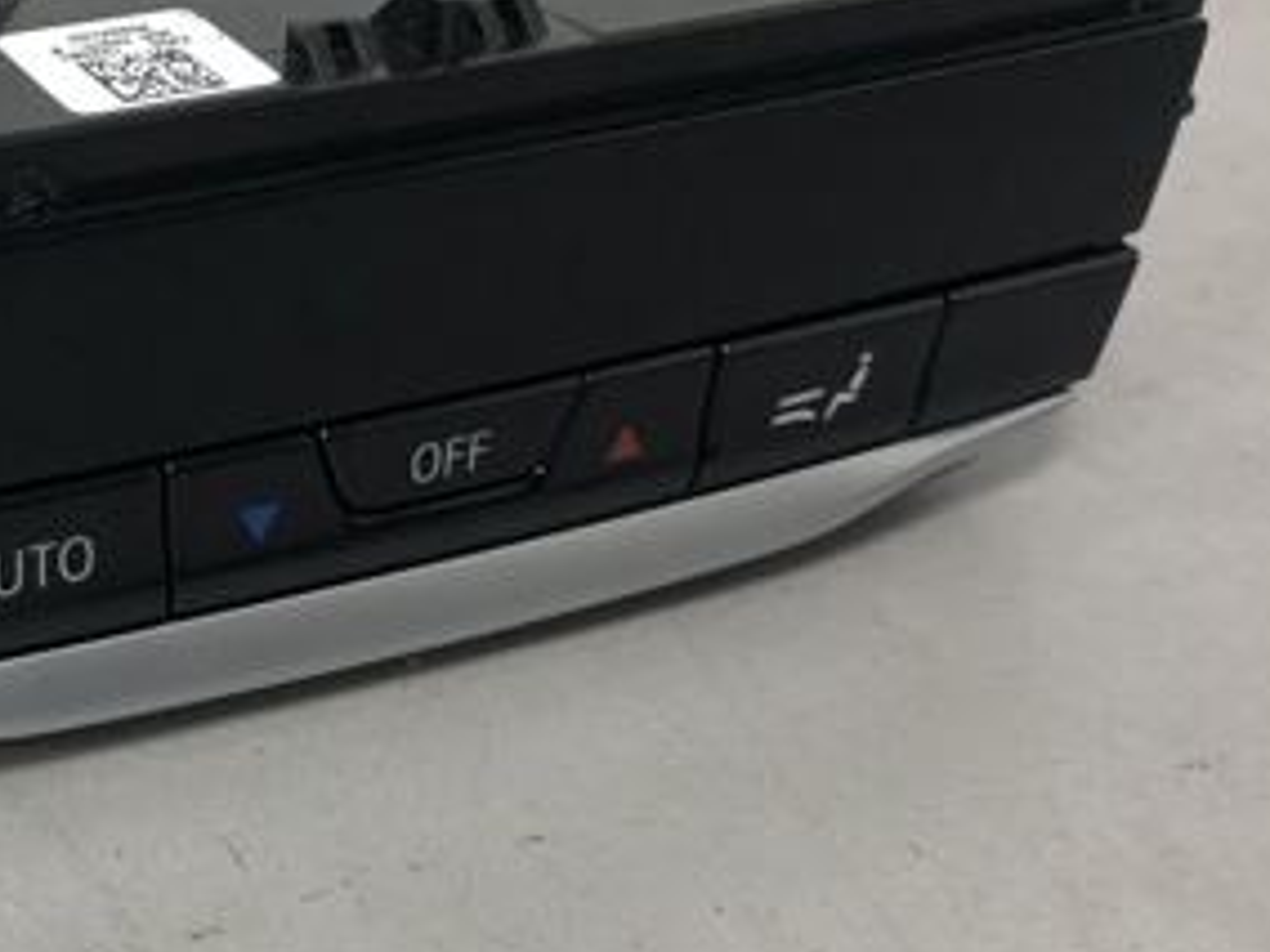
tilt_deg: -29.2
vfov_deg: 23.3
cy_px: 407
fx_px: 2311
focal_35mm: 63
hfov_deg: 29.1
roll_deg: +2.7
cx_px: 49
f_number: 1.8
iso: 40
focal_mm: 4
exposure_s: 1/25
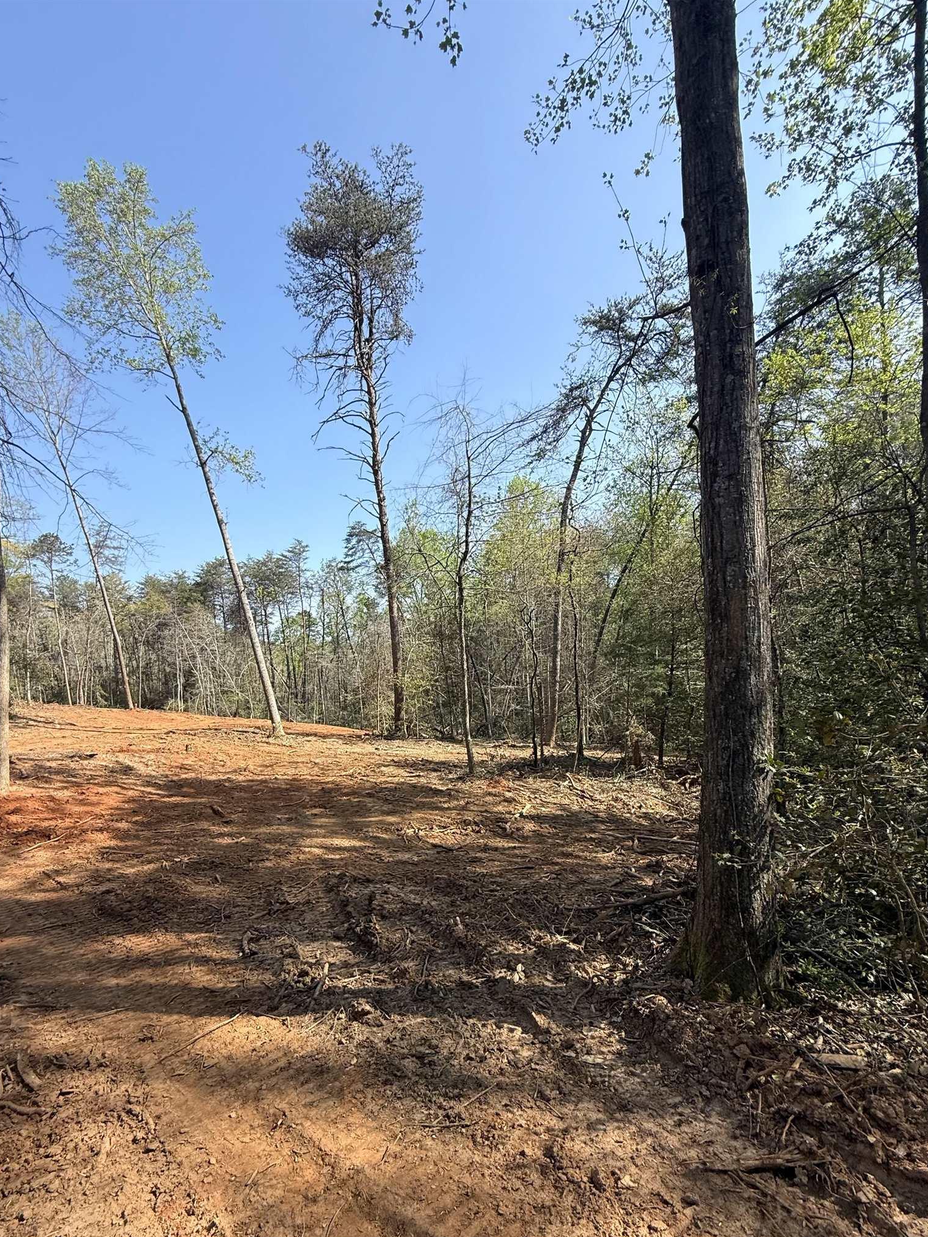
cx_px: 446
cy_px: 706
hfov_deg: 78.1
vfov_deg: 93.9
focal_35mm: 16
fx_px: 572
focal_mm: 2.22
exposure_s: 1/717
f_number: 2.2
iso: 50
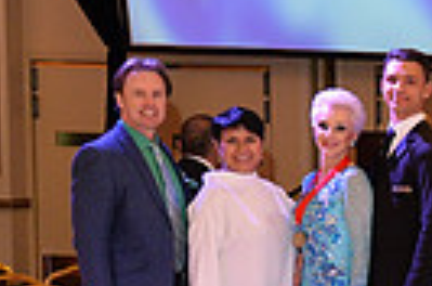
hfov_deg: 13.2
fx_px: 1616
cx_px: 858
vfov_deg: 10.0
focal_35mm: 135
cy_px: 314
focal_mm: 31
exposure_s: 1/250
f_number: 5
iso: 2000
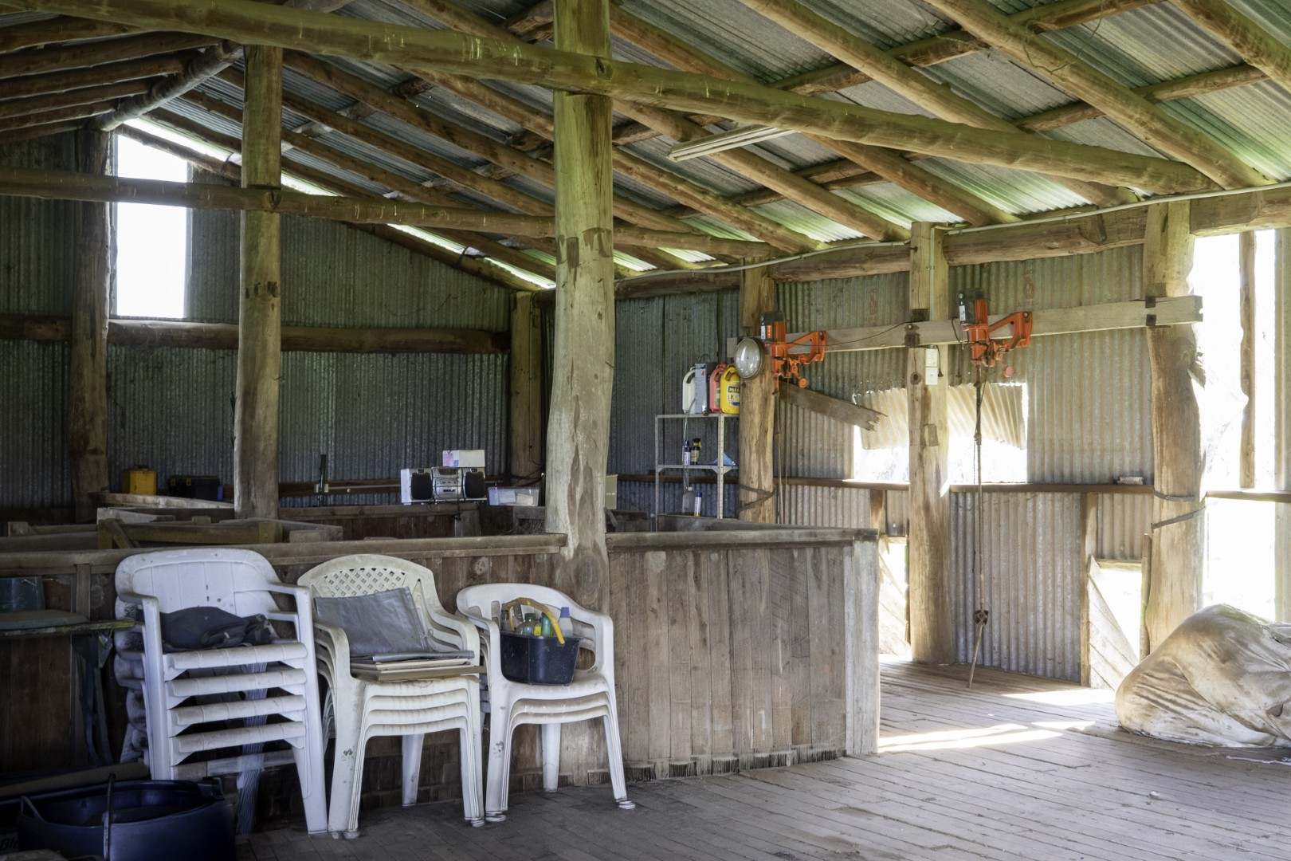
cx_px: 646
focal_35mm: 43
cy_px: 430
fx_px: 1542
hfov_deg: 45.4
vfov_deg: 31.2
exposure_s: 1/4
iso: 400
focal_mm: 29
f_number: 11
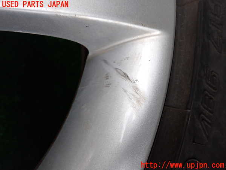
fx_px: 196
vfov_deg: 46.8
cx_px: 113
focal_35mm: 30
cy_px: 85
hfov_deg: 60.0
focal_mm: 5.4
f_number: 3.2
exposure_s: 1/640
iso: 400
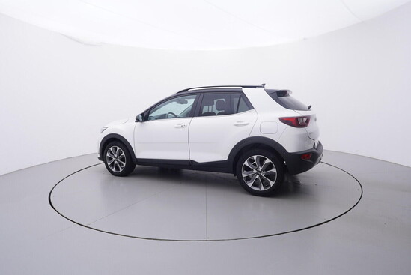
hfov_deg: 77.3
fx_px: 257
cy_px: 138
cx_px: 206
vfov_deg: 56.2
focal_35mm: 22
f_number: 5
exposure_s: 1/80
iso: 200
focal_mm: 15
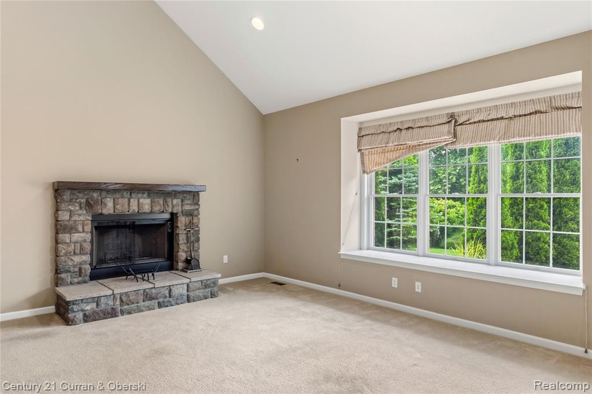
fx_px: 345
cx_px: 296
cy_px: 197
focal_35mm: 21
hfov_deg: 81.2
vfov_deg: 59.5
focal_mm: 14.3
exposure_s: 1/2
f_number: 8
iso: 1250
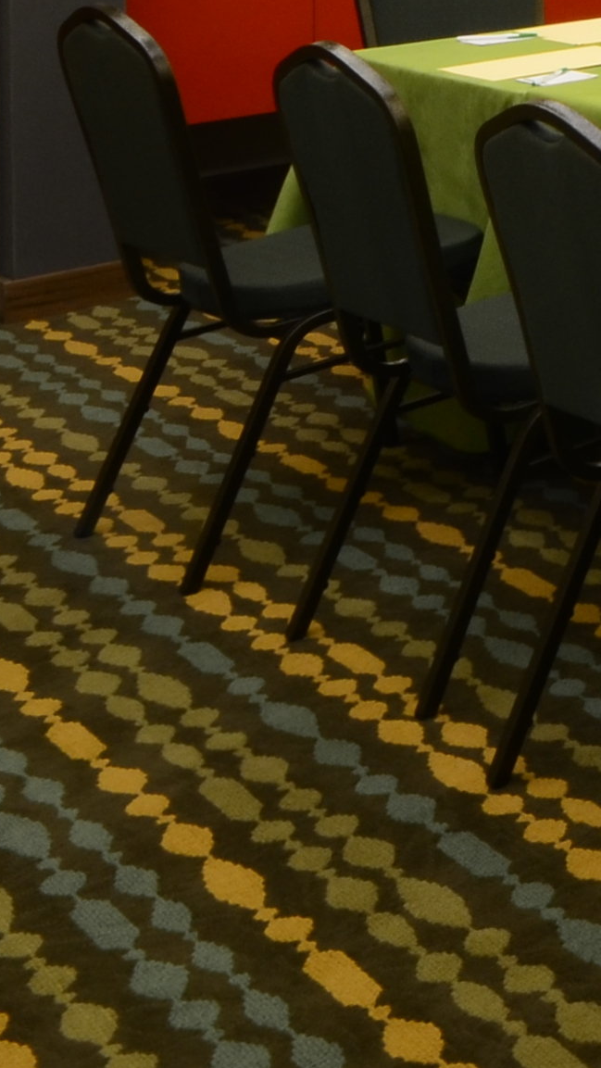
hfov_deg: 11.6
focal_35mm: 67
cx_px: 1727
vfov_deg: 26.4
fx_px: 1897
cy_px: -344
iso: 200
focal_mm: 10
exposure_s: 2
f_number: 13
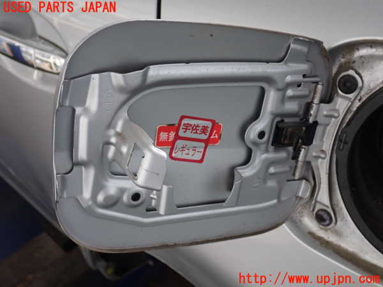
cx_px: 192
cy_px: 144
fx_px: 454
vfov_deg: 35.1
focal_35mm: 41
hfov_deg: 45.8
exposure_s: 1/40
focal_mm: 7.31
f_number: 2.8
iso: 200
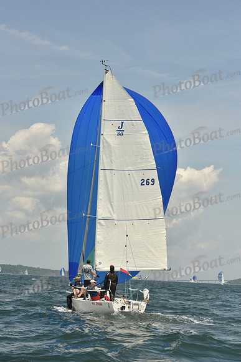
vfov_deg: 20.8
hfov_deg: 14.0
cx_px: 120
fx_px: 983
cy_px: 181
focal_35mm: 98
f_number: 10
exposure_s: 1/1600
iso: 400
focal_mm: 98
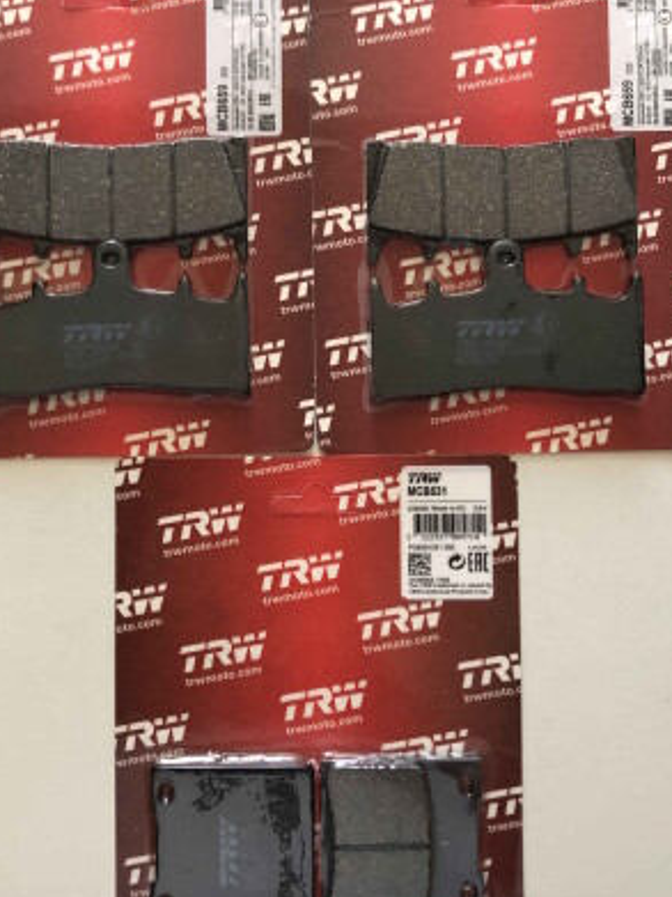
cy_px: 440
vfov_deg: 43.9
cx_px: 287
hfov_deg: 33.5
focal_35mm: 43
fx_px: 1114
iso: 40
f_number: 1.8
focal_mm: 3.99
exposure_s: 1/17
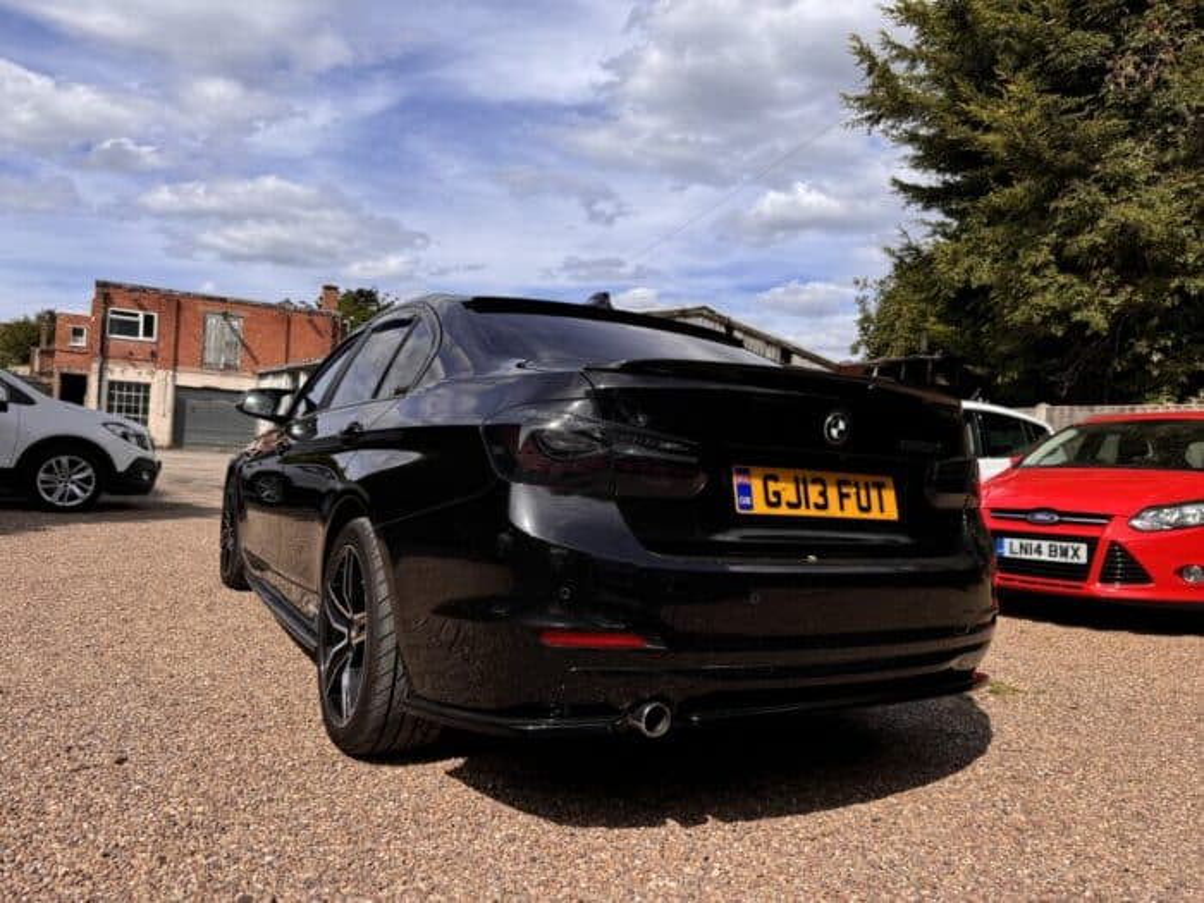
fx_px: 835
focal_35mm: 24
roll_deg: -3.0
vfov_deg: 56.8
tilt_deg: +0.3
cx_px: 602
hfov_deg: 71.6
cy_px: 452
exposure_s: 1/4608
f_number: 1.78
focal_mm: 6.76
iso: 80
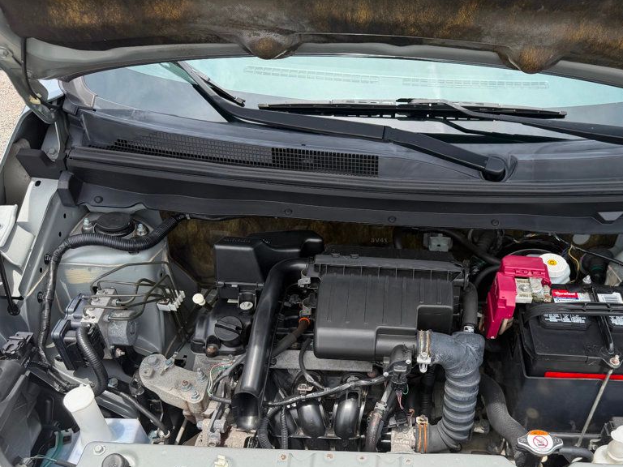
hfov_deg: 55.9
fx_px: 576
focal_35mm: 32
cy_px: 296
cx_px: 402
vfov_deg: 43.8
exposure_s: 1/1437
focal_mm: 6.76
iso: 100
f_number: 1.78
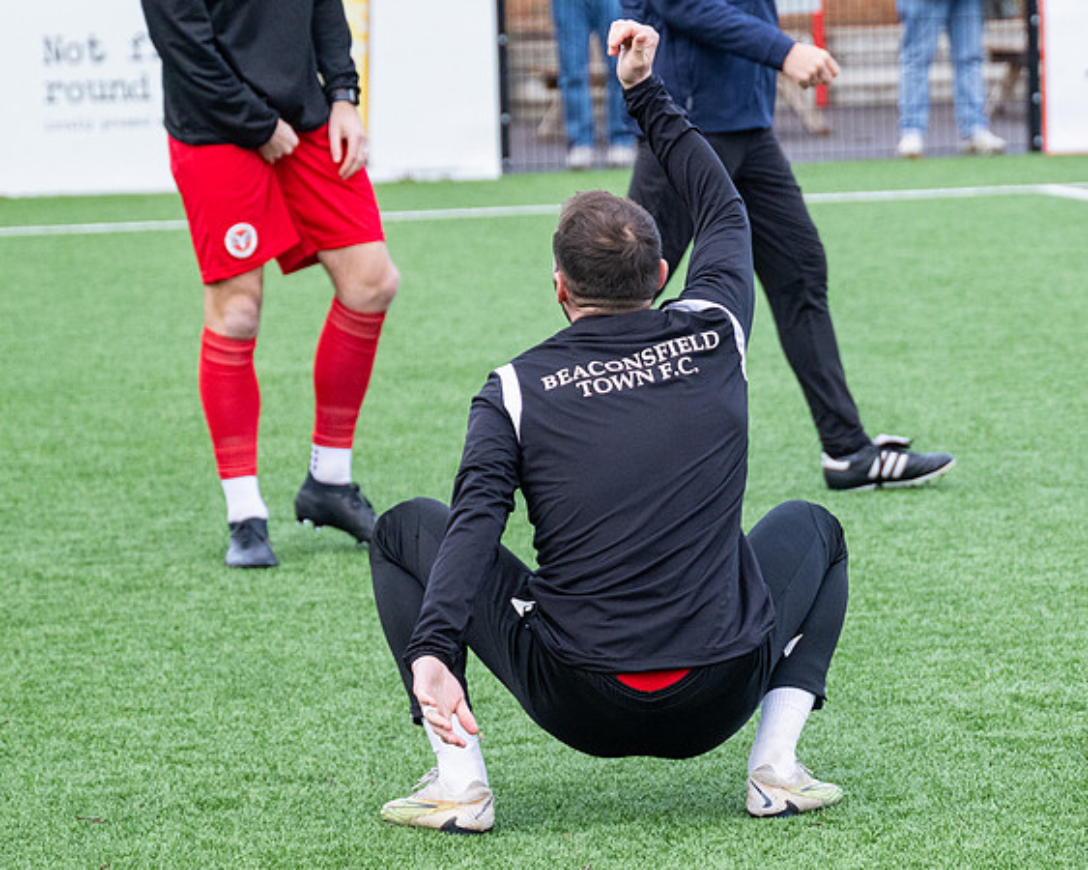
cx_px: 785
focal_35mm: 220
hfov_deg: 8.8
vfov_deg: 7.0
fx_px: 7066
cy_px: 567
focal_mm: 98
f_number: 4
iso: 800
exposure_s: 1/1250
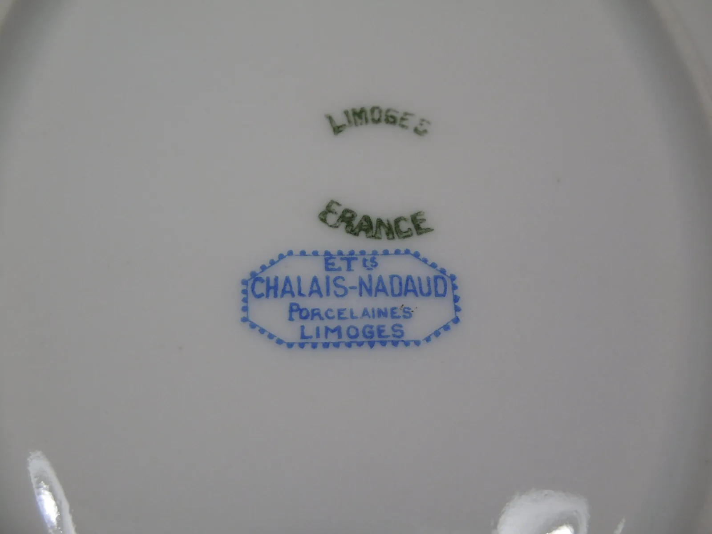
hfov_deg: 43.9
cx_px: 356
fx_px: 884
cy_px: 267
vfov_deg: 33.6
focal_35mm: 43
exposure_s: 1/40
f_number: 3.8
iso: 100
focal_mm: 7.7
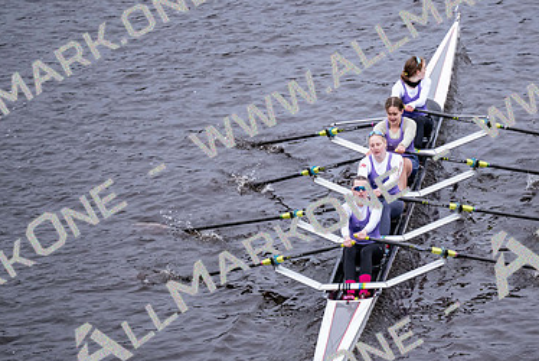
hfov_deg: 6.6
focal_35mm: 310
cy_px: 162
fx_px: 4645
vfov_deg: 4.4
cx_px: 368
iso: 2000
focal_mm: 200
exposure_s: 1/2000
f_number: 2.8
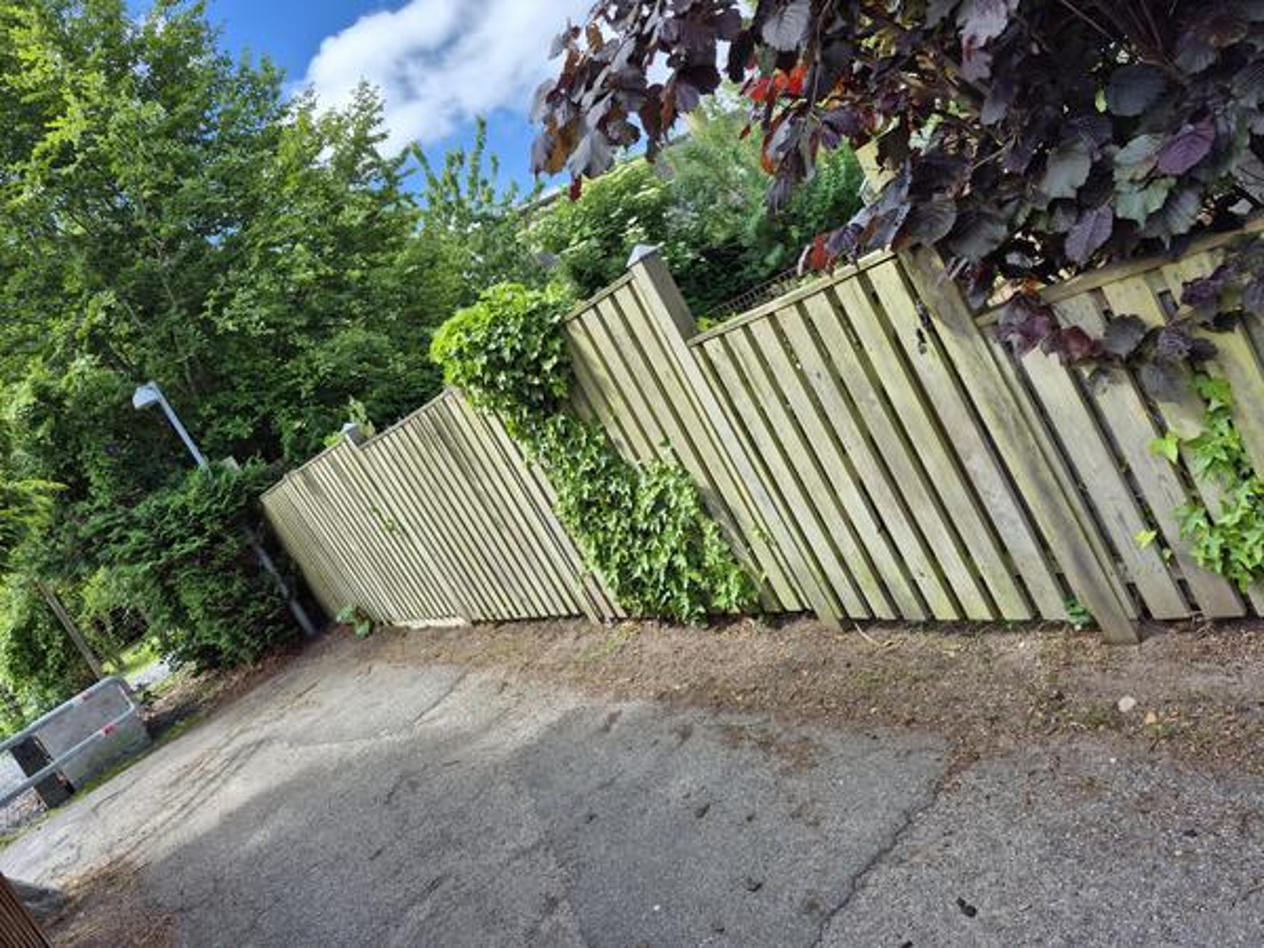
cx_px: 632
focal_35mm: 23
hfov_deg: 73.9
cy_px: 474
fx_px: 840
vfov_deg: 58.9
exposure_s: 1/1096
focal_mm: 5.4
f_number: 1.8
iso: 25
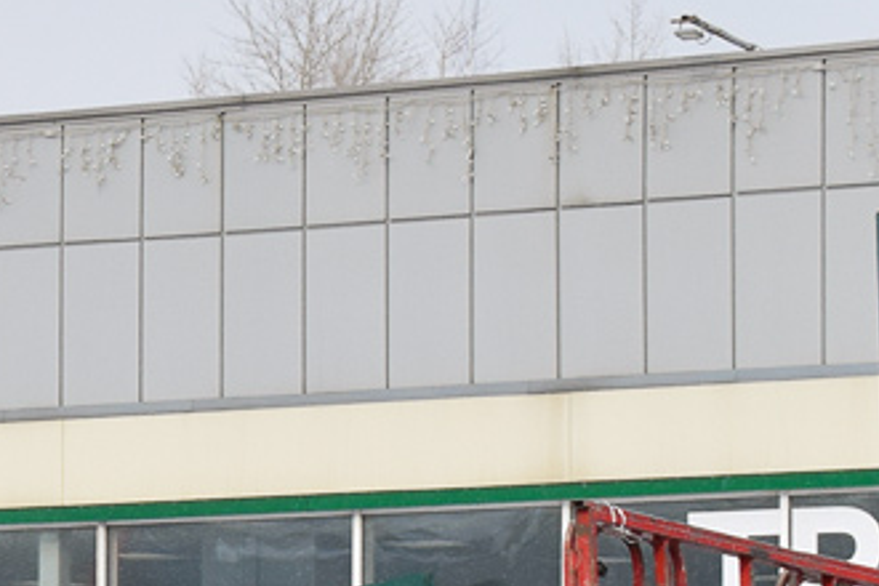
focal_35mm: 262
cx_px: -397
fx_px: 6397
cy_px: 740
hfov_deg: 7.7
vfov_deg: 5.2
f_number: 5.6
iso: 400
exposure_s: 1/1250
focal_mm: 48
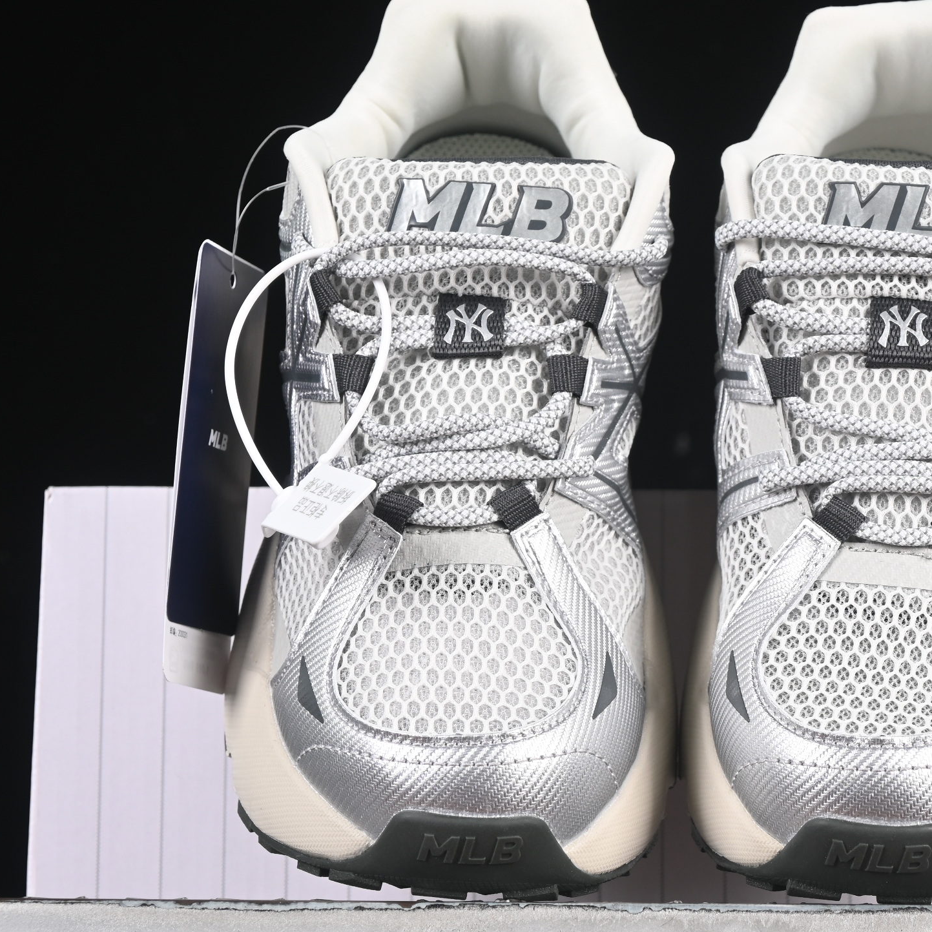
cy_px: 527
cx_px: 653
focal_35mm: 123
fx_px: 3747
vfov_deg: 14.2
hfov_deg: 14.1
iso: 160
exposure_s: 1/60
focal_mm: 50
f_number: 6.3
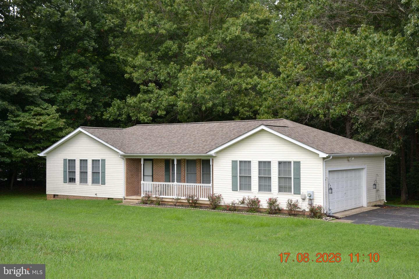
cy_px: 140
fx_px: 524
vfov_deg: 29.9
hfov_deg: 43.6
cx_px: 210
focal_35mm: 45
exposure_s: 1/200
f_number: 6.3
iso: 100
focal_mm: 30
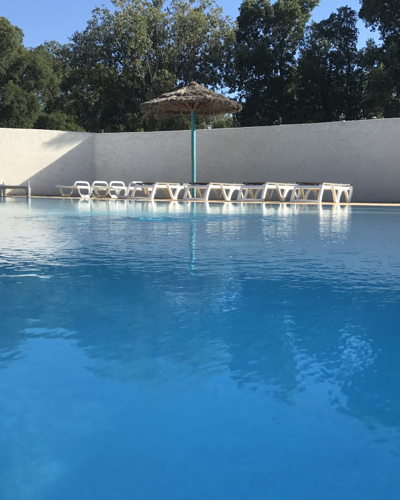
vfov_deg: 49.1
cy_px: 249
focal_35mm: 37
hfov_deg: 40.1
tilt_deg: -5.6
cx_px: 203
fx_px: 548
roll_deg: -1.1
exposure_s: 1/1597
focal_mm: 3.99
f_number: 1.8
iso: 20
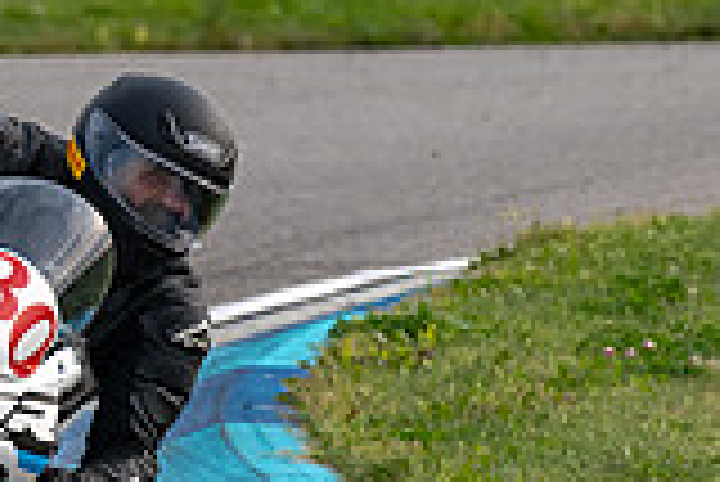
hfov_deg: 1.6
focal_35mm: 1282
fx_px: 25663
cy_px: 480
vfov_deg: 1.1
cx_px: -286
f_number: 5.6
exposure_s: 1/1250
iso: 360
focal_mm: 280
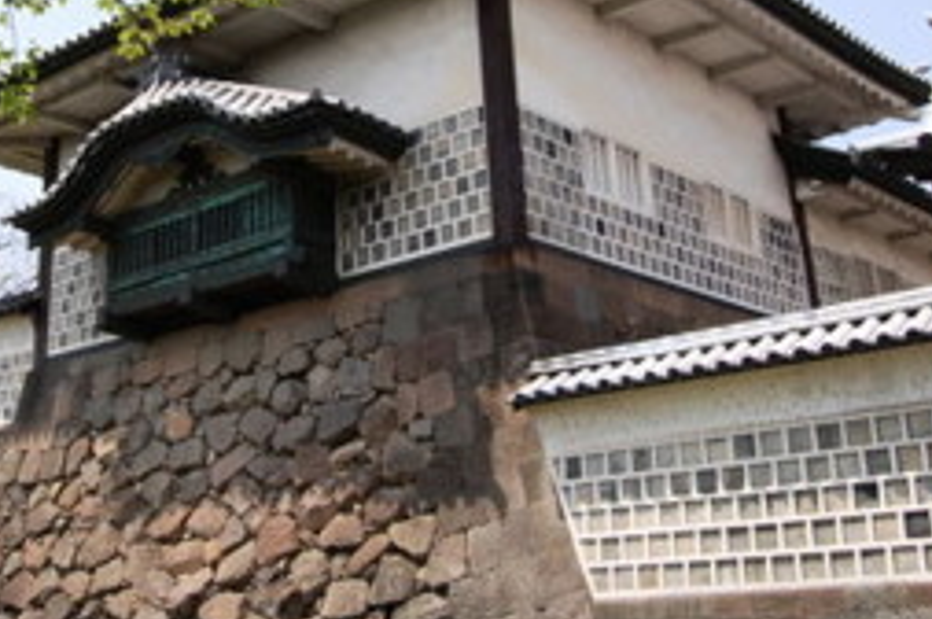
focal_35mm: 48
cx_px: 284
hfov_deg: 40.5
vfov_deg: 27.7
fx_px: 1241
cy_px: 175
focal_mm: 18
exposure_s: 1/320
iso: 200
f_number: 9
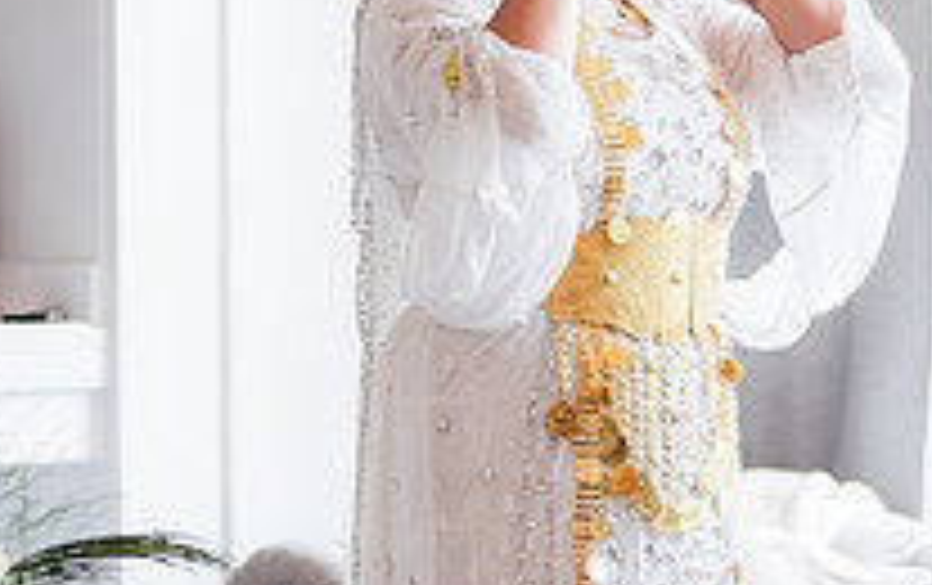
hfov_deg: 12.6
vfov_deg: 7.9
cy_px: 472
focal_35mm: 166
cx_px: 639
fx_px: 4222
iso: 160
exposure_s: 1/160
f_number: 1.4
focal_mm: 50
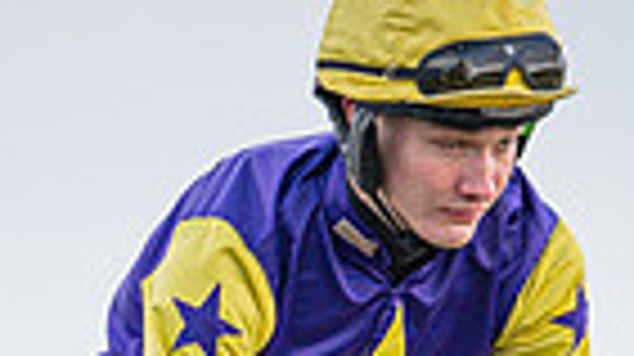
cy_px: 870
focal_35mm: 2008
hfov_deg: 1.1
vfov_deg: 0.6
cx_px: 200
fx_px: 33725
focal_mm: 400
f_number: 5
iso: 800
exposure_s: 1/1250
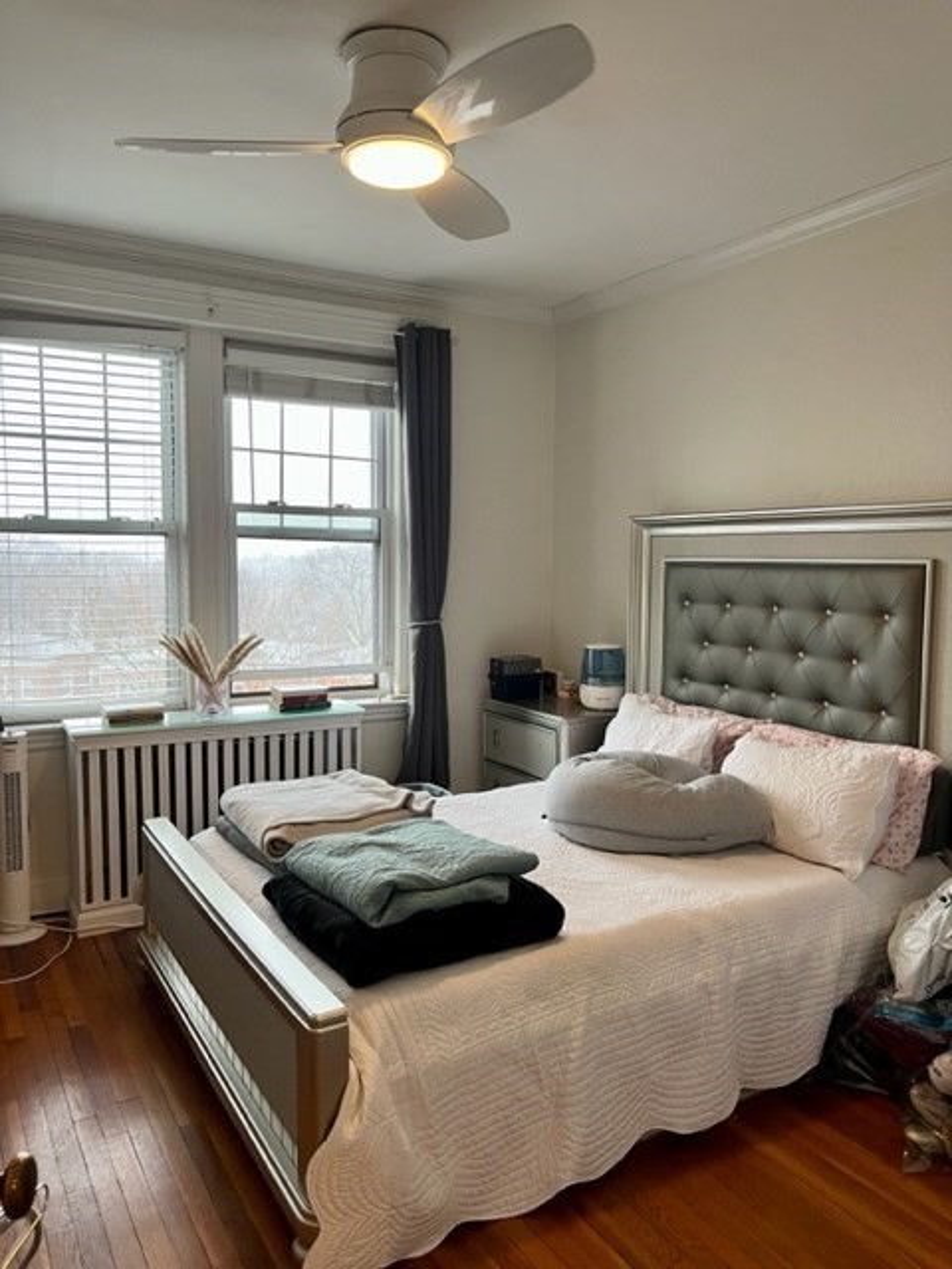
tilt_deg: -4.9
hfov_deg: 53.1
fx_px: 953
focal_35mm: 26
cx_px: 476
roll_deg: -0.3
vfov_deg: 67.3
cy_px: 634
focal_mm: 5.1
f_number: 1.6
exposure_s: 1/60
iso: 80
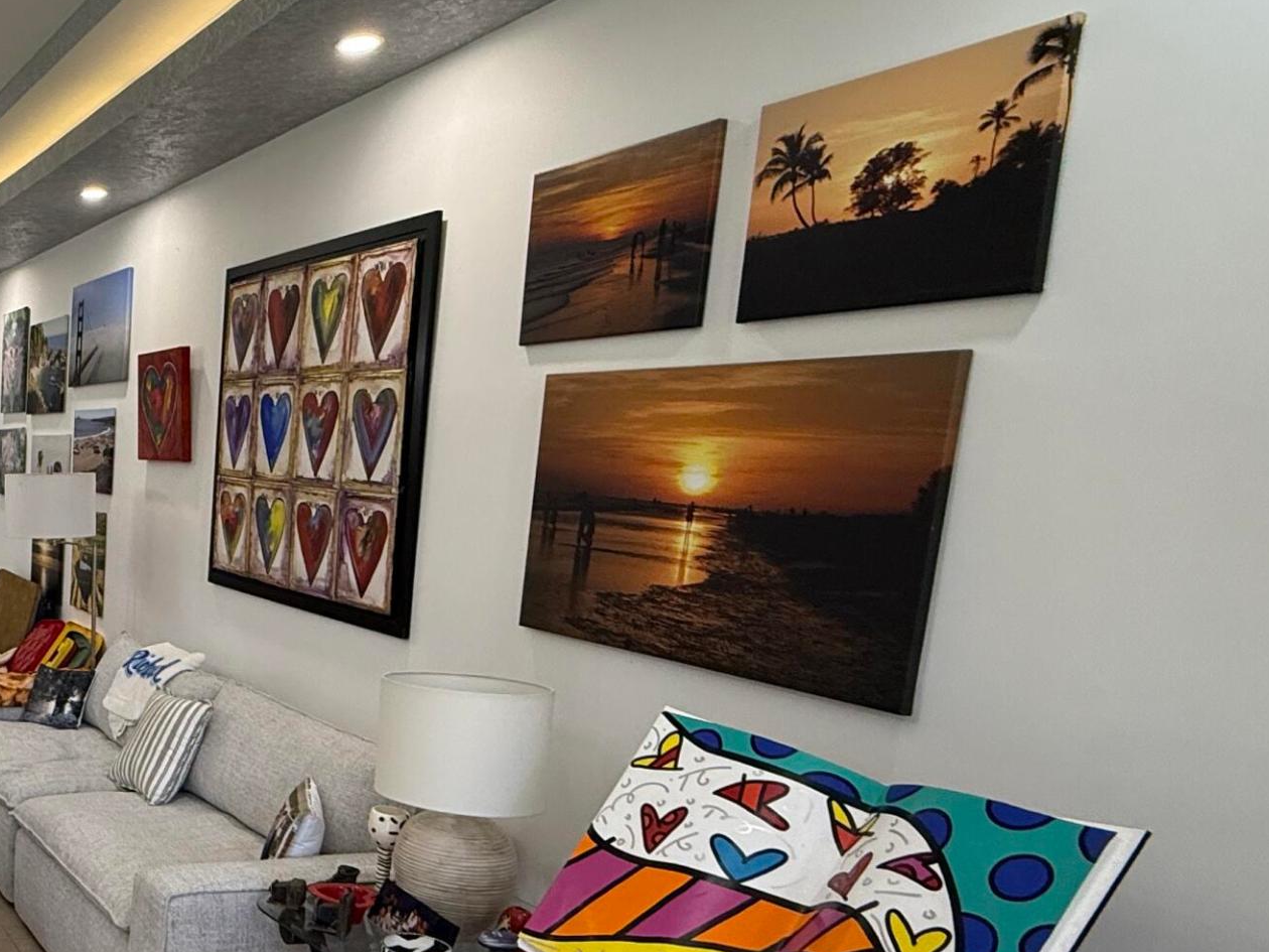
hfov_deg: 44.0
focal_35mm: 32
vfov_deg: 43.8
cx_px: -119
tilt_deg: -7.2
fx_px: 1173
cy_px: 598
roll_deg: -0.9
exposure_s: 1/120
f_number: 2.2
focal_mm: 2.22
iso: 160
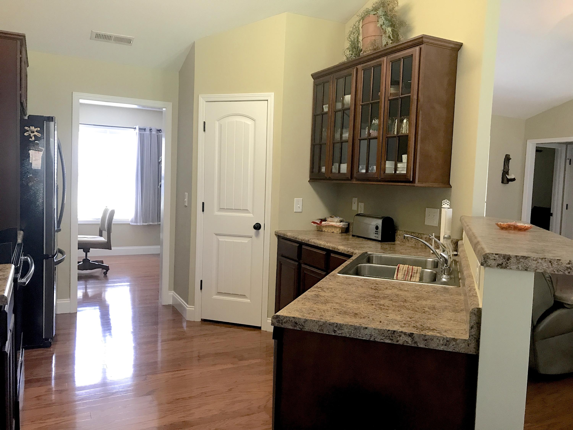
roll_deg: -2.5
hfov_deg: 63.4
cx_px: 286
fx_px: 463
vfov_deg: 49.7
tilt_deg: -3.1
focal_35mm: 28
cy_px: 215
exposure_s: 1/15
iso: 50
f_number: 1.8
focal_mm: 3.99
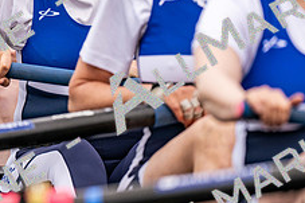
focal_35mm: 1535
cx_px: -5
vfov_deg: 0.9
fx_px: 12995
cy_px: 7
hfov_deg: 1.3
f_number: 4
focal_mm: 600
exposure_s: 1/2500
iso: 360
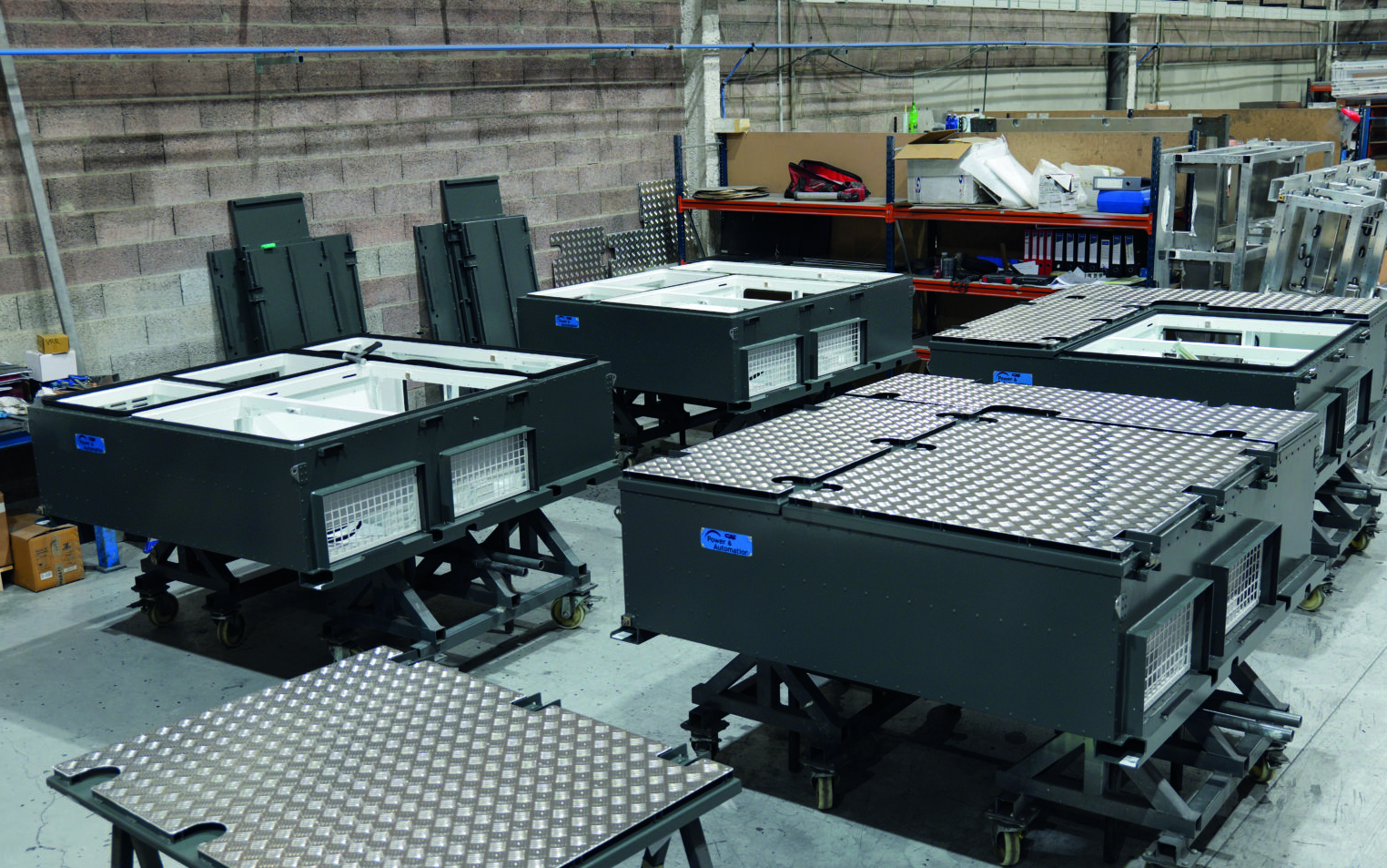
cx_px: 696
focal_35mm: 38
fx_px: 1437
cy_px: 465
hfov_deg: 51.5
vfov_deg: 33.6
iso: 400
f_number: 4.6
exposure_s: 1/15
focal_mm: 37
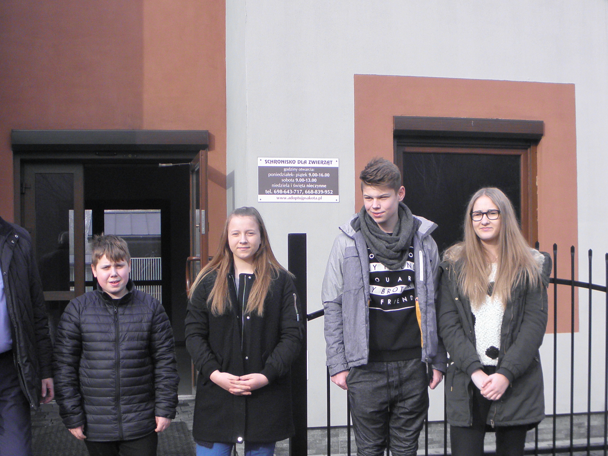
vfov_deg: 28.3
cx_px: 306
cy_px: 313
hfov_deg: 37.5
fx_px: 896
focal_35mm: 51
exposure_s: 1/320
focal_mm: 5
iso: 100
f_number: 3.5
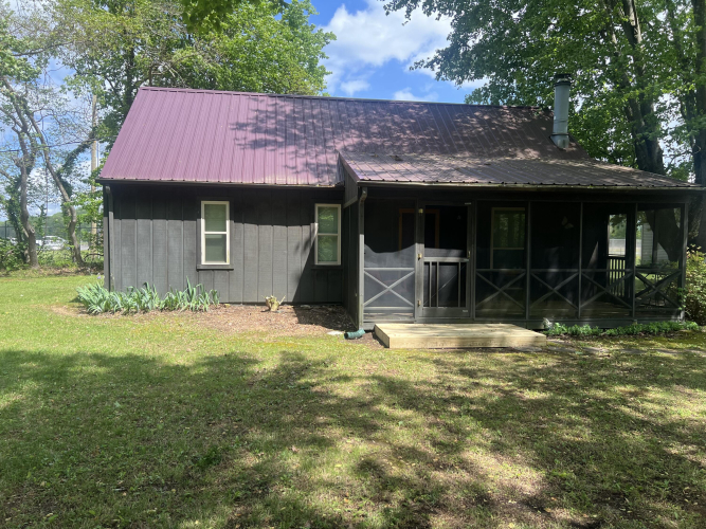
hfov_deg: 67.3
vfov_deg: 53.0
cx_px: 353
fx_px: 530
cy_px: 264
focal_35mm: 26
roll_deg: -0.1
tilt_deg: -2.4
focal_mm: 5.7
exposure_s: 1/1280
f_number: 1.5
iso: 50
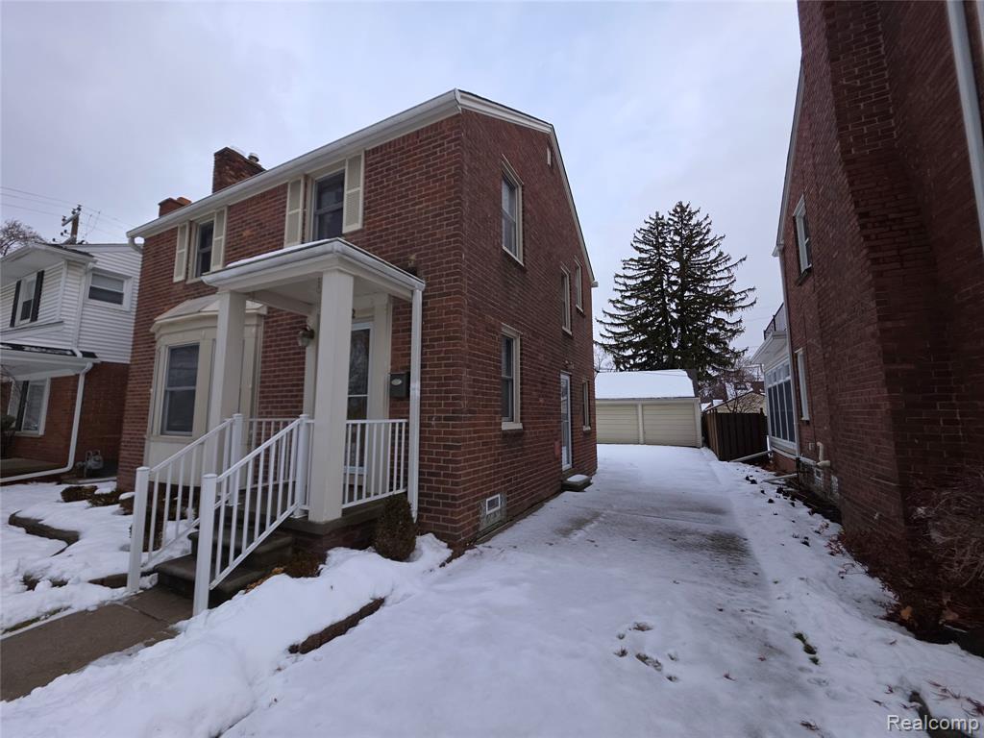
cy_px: 369
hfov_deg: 106.2
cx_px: 492
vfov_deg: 89.9
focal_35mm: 13
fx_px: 370
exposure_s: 1/287
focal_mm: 2.2
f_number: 1.9
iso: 20
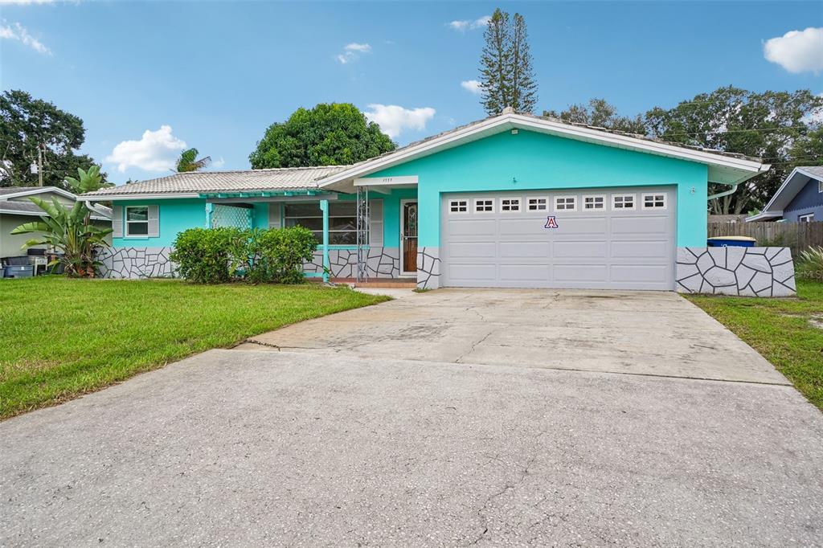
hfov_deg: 70.5
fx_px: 583
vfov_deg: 50.4
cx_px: 412
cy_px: 274
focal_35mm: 26
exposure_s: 1/200
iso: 100
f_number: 8
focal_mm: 17
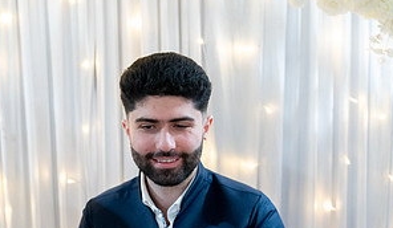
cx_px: 49
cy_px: 162
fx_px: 819
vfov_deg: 15.8
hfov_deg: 26.2
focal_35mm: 78
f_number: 2
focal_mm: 35
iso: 3200
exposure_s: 1/160
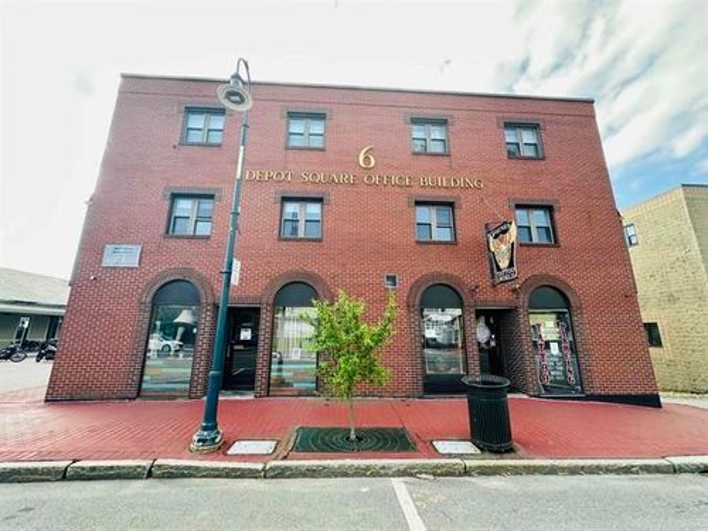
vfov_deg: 85.7
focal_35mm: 14
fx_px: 286
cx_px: 354
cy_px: 266
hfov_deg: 102.1
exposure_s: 1/226
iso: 40
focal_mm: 2.22
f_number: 2.2
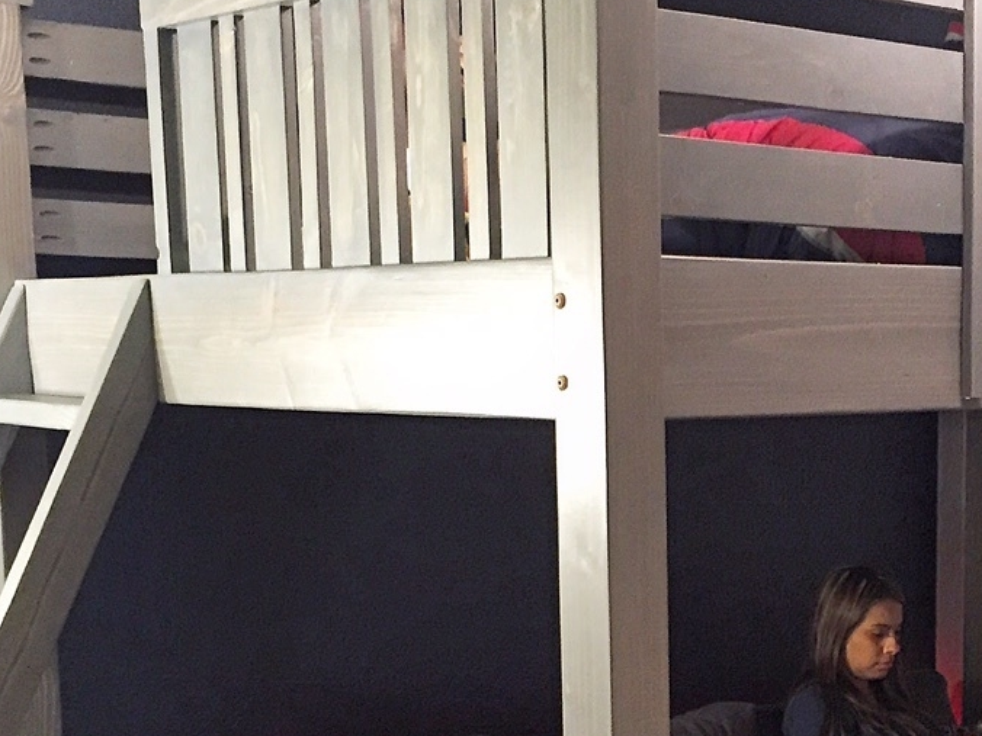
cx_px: 747
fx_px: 1986
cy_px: 646
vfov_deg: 20.6
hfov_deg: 27.4
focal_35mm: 70
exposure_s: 1/15
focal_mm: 4.15
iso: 250
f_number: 2.2
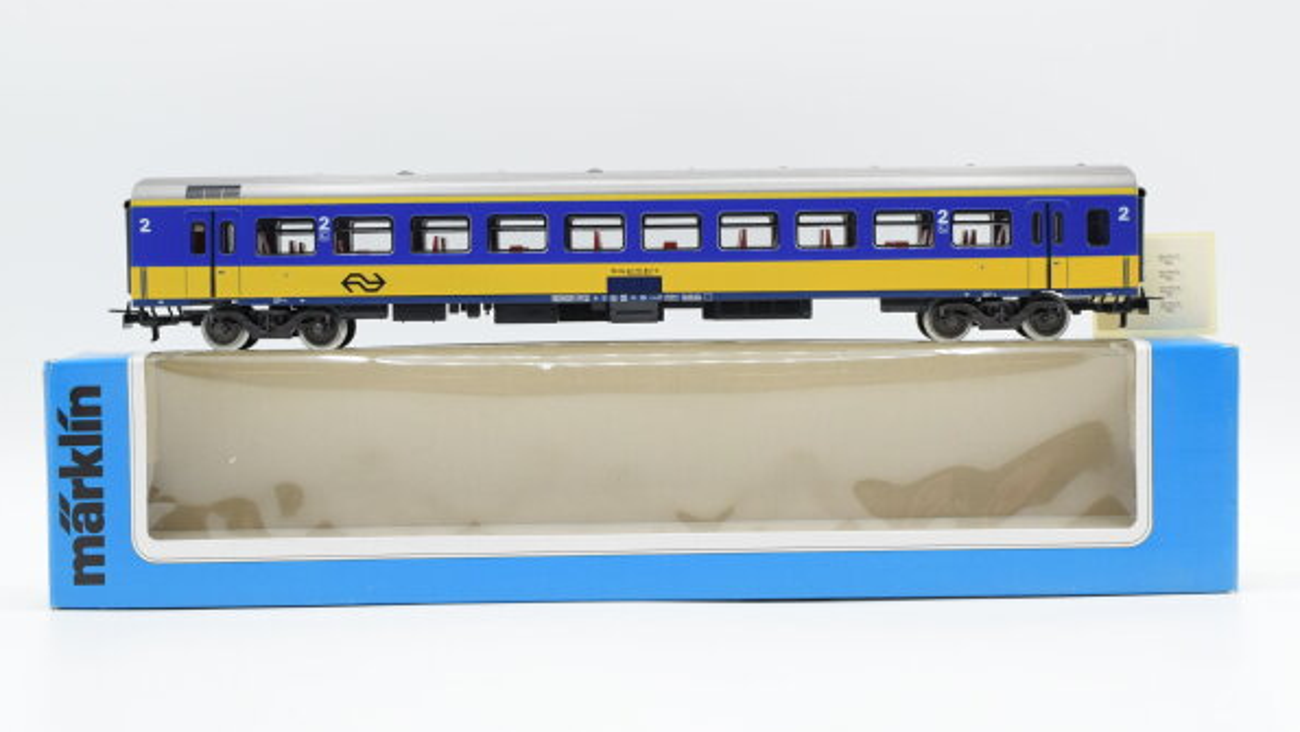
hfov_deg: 37.5
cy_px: 324
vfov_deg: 21.6
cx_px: 647
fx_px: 1915
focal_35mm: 56
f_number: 8
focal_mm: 35
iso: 320
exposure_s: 1/125
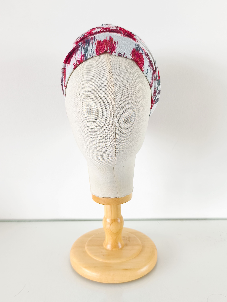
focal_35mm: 32
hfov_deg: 44.2
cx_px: 114
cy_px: 151
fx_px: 280
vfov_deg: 56.8
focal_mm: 6.14
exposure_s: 1/80
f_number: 1.65
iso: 50
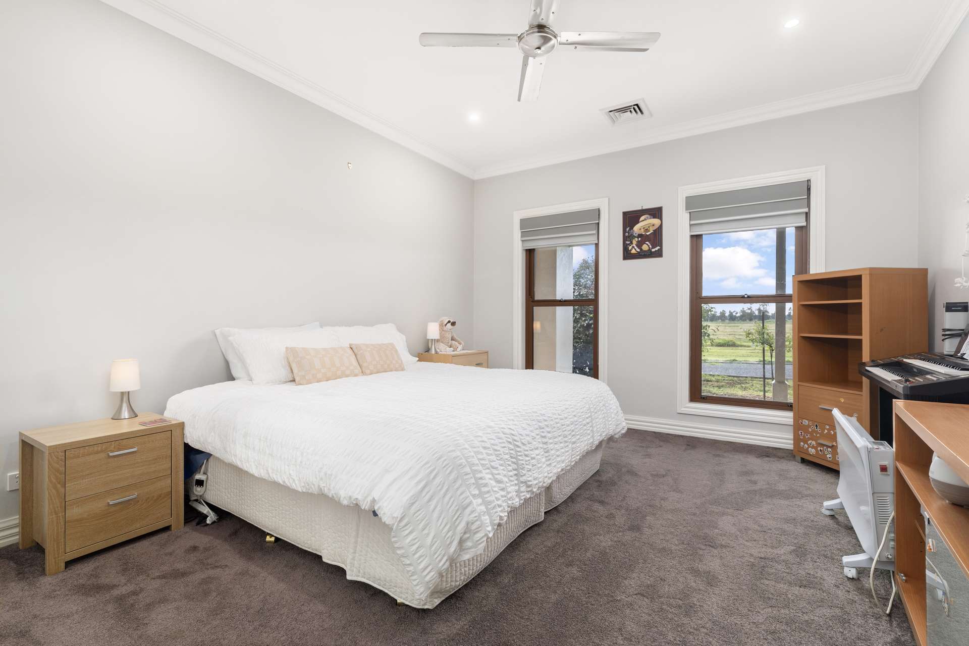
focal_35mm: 16
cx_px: 484
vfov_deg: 73.7
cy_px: 323
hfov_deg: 96.7
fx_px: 431
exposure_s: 1/10
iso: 320
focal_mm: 16
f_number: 9
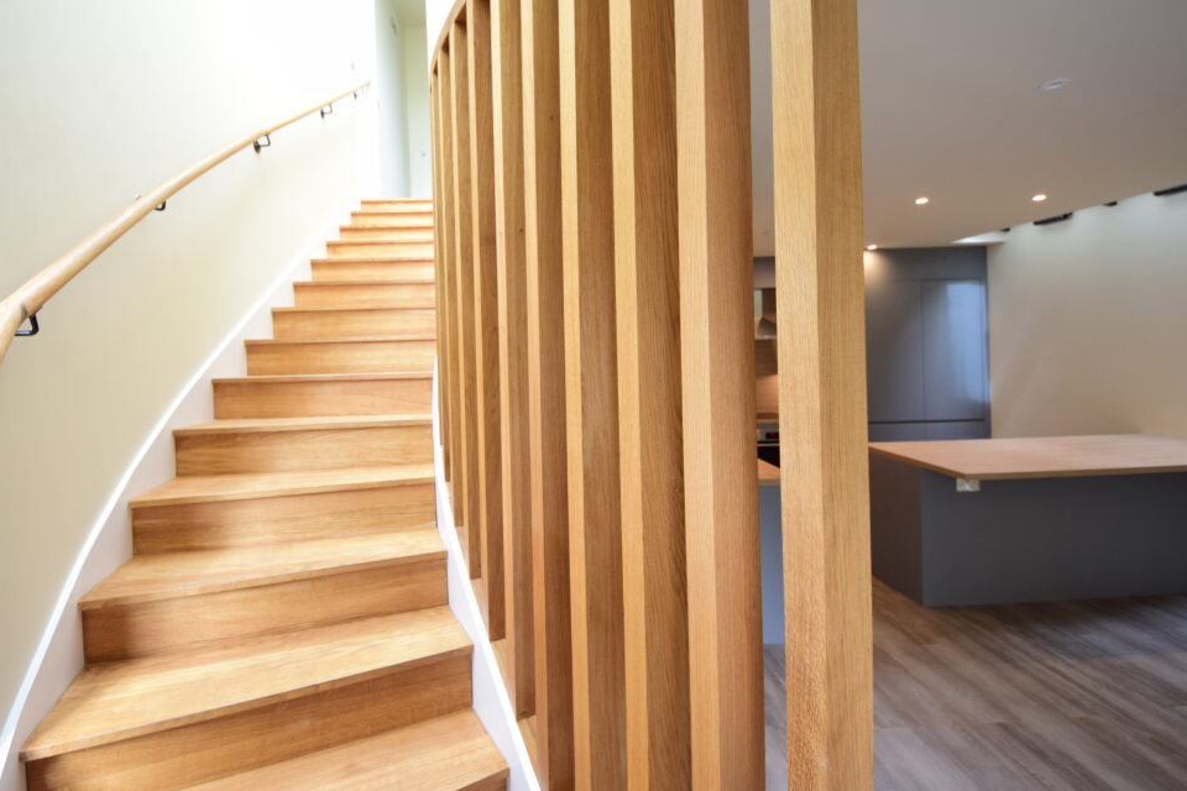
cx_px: 528
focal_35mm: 15
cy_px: 355
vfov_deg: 77.1
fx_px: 495
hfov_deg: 100.0
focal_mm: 8
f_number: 5
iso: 400
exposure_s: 1/50
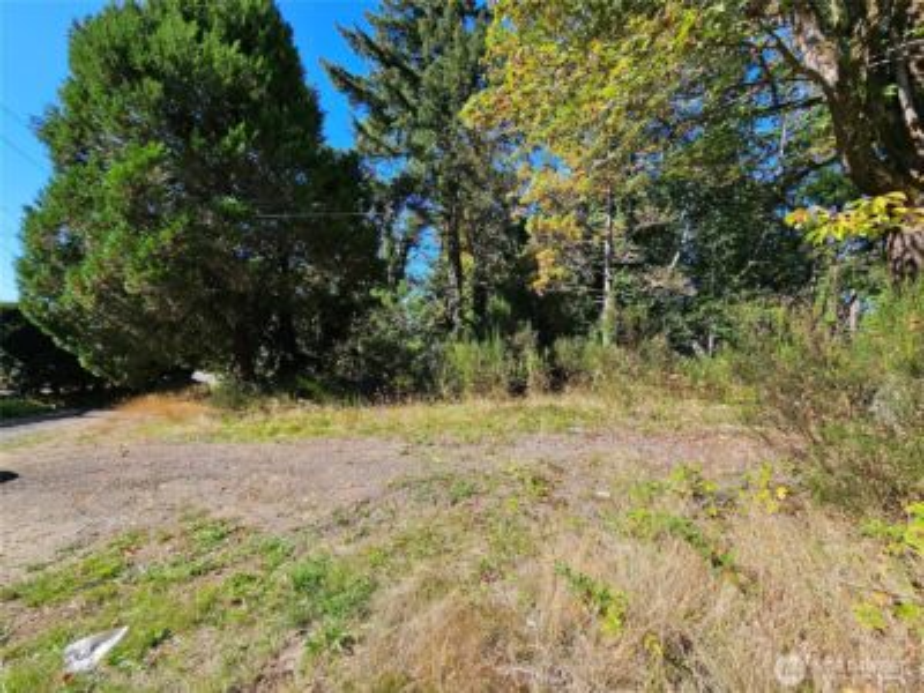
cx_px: 462
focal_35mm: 13
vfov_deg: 89.9
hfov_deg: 106.2
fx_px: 347
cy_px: 346
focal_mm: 2.2
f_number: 2.2
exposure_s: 1/1005
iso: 50
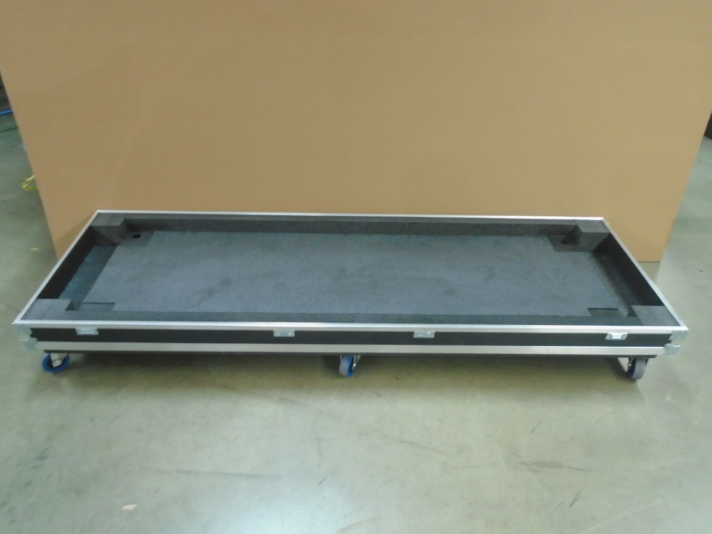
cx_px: 356
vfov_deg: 53.1
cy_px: 267
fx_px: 535
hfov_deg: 67.3
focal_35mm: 26
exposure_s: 1/8
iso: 400
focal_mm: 4.6
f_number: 3.2
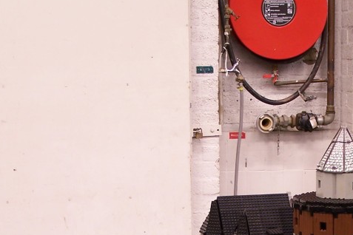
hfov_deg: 16.3
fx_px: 1226
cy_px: 279
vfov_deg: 10.8
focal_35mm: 125
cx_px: 278
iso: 80
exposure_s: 1/2
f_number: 3.1
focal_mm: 9.3
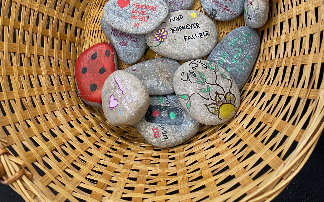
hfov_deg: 52.7
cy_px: 17
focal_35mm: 37
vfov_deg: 32.6
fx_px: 327
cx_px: 163
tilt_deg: -69.0
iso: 100
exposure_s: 1/60
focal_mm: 4.25
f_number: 1.8
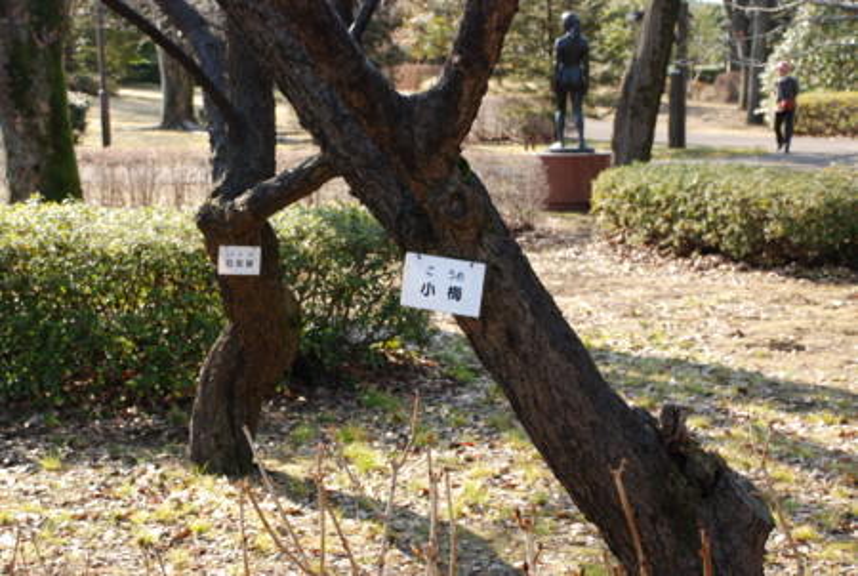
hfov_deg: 28.0
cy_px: 288
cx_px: 429
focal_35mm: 72
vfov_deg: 19.0
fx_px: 1719
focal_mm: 48
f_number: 7.1
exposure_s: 1/200
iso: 400
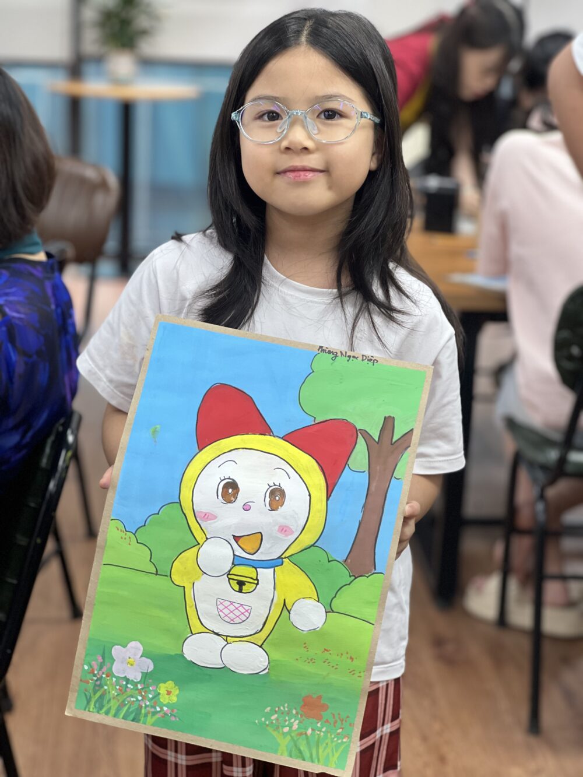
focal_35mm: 77
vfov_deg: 25.3
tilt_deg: -13.1
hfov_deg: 19.1
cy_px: 388
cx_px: 292
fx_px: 1729
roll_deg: -3.3
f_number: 2.8
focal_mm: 9
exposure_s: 1/50
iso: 125
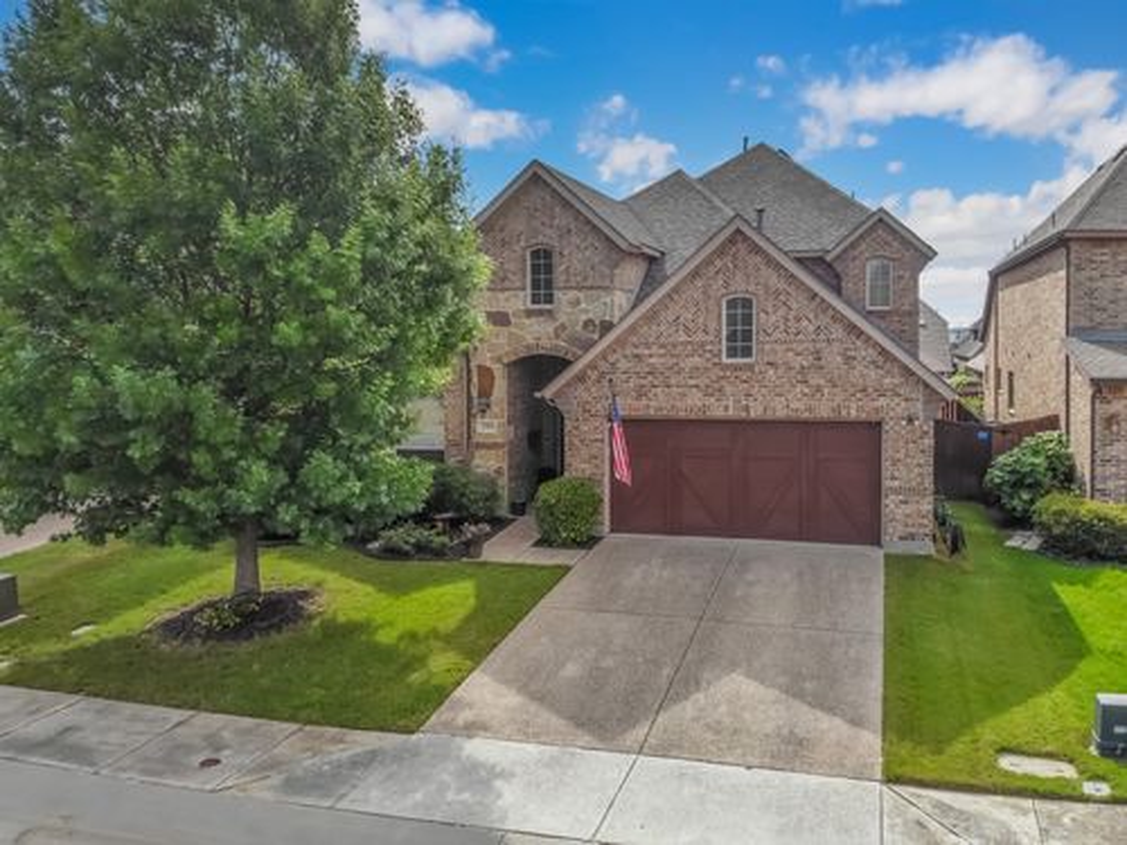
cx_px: 564
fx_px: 781
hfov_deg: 71.6
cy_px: 422
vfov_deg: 56.8
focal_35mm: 24
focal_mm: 4.5
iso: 101
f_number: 2.8
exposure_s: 1/450
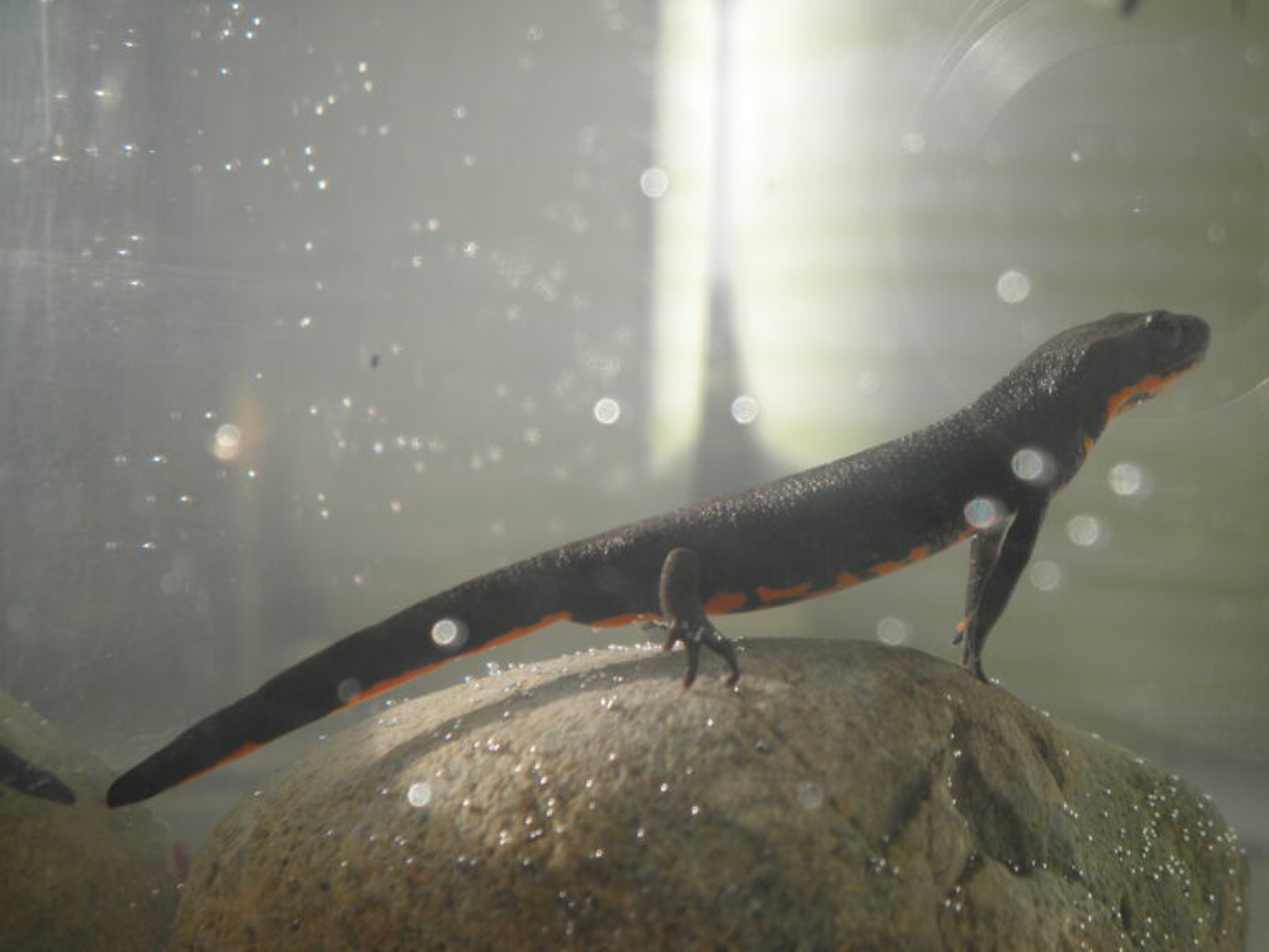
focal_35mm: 47
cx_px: 634
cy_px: 476
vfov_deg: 30.9
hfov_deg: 40.4
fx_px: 1723
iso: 64
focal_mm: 8.3
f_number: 3.4
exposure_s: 1/160
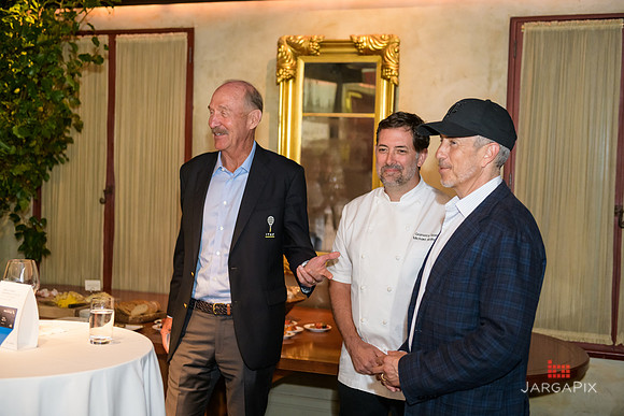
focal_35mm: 50
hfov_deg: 39.6
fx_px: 867
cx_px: 312
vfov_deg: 27.0
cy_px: 208
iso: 1250
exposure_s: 1/125
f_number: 3.2
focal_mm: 50
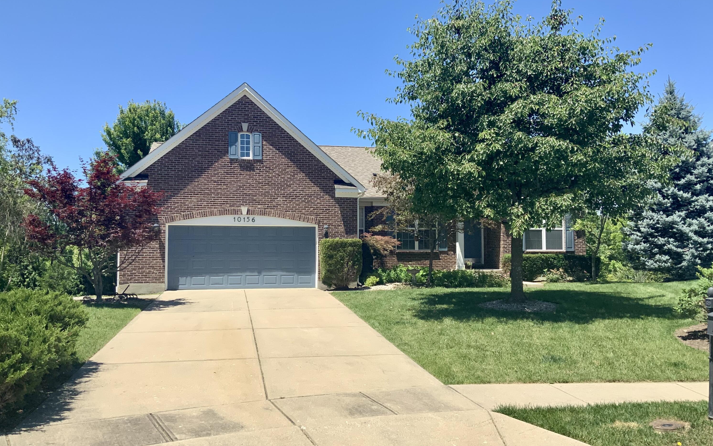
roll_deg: +0.4
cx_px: 355
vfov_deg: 40.6
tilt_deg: +3.3
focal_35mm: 31
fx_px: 602
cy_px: 225
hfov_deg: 61.2
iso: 16
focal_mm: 3
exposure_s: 1/1848
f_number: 1.8
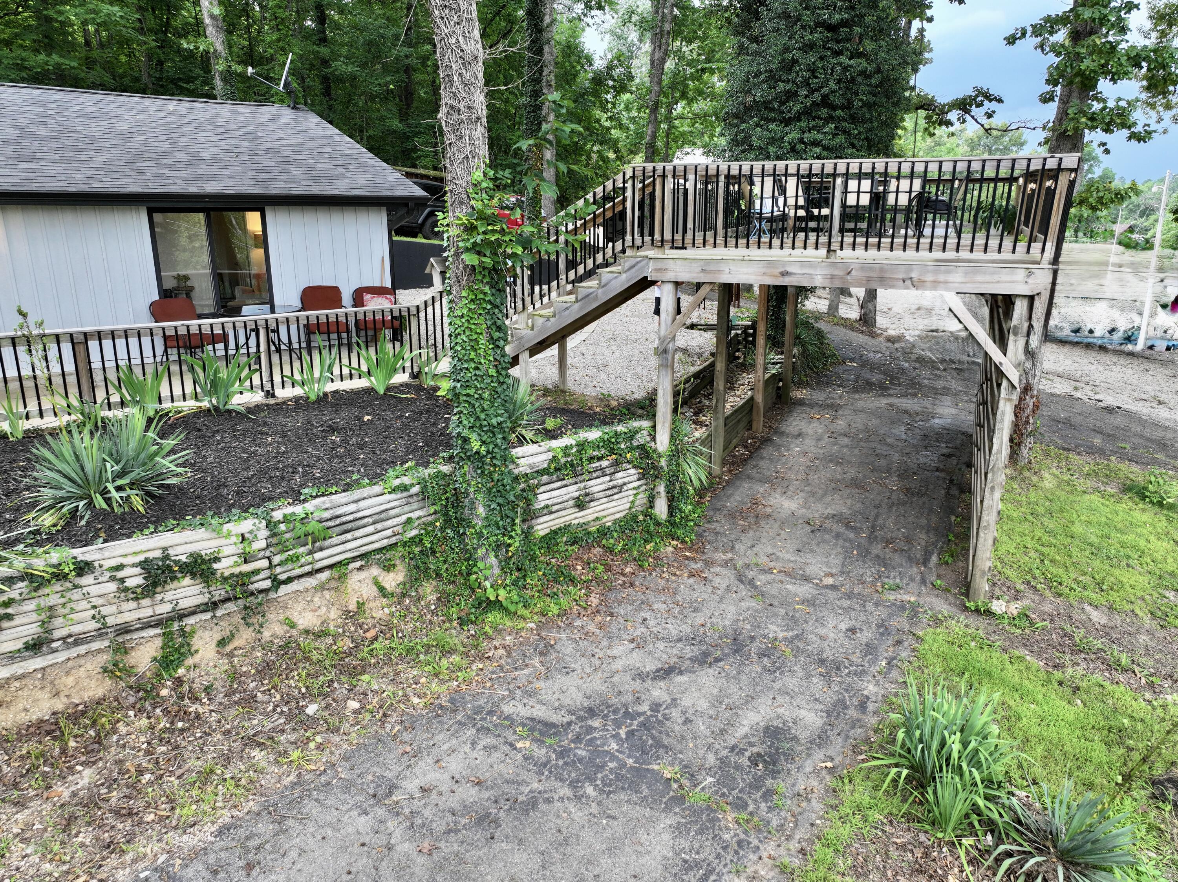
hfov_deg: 71.6
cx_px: 589
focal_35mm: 24
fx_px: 816
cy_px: 441
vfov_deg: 56.8
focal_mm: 12.29
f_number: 2.8
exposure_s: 1/80
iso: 170
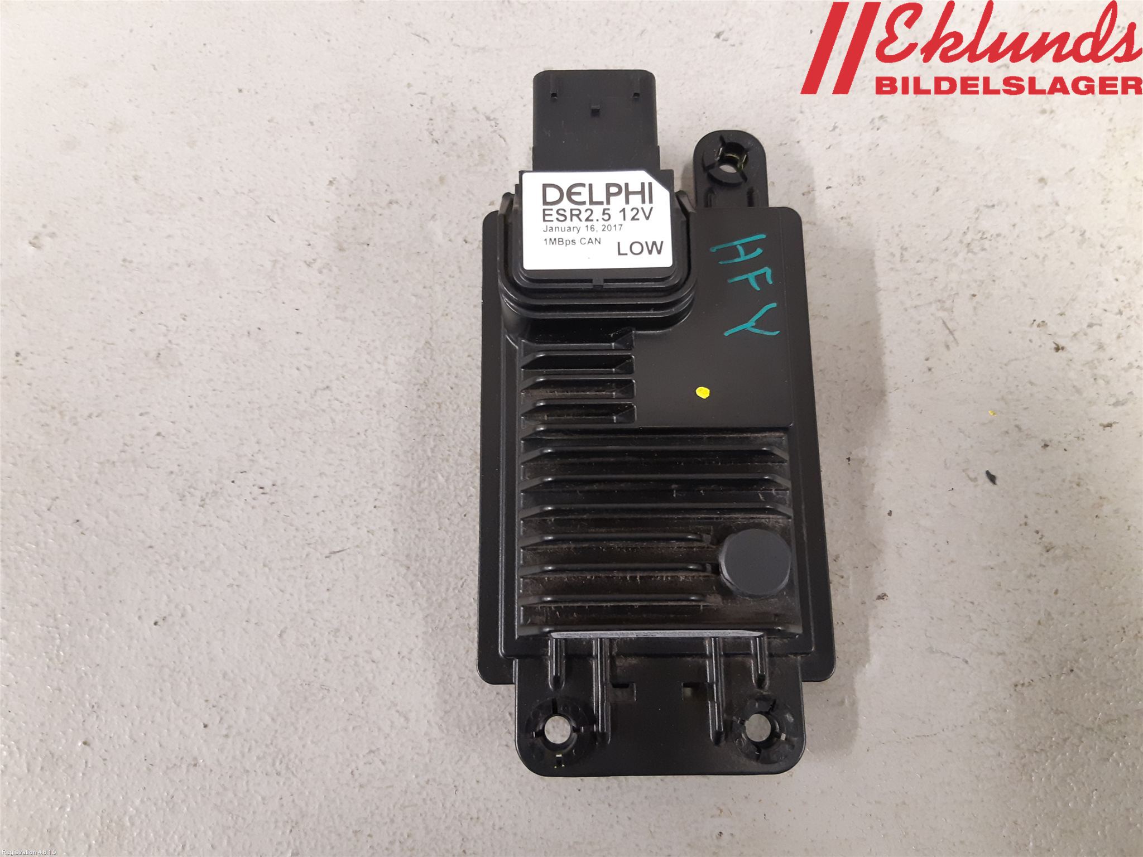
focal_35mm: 26
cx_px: 572
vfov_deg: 53.1
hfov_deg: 67.3
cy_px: 428
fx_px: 859
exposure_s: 1/33
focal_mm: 3.93
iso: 250
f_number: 1.7
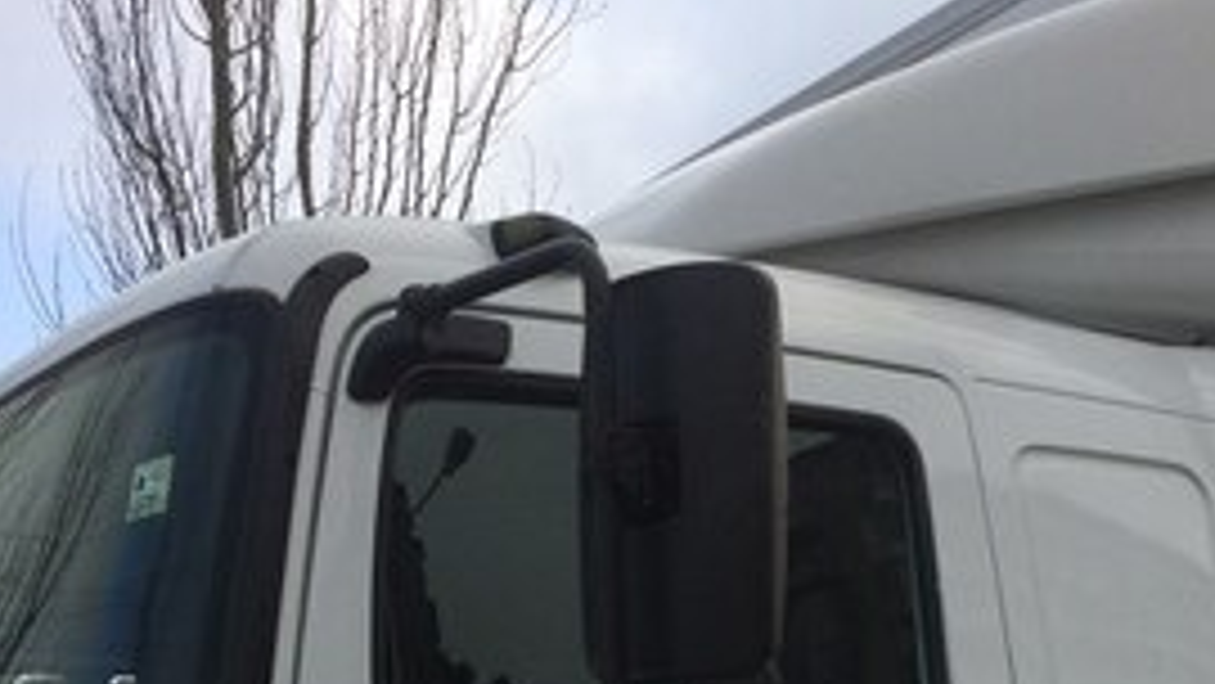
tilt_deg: +0.1
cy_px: 824
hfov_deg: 35.8
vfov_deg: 19.5
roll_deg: +4.1
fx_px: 1869
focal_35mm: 58
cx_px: 760
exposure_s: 1/1414
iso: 32
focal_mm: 4.15
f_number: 2.2
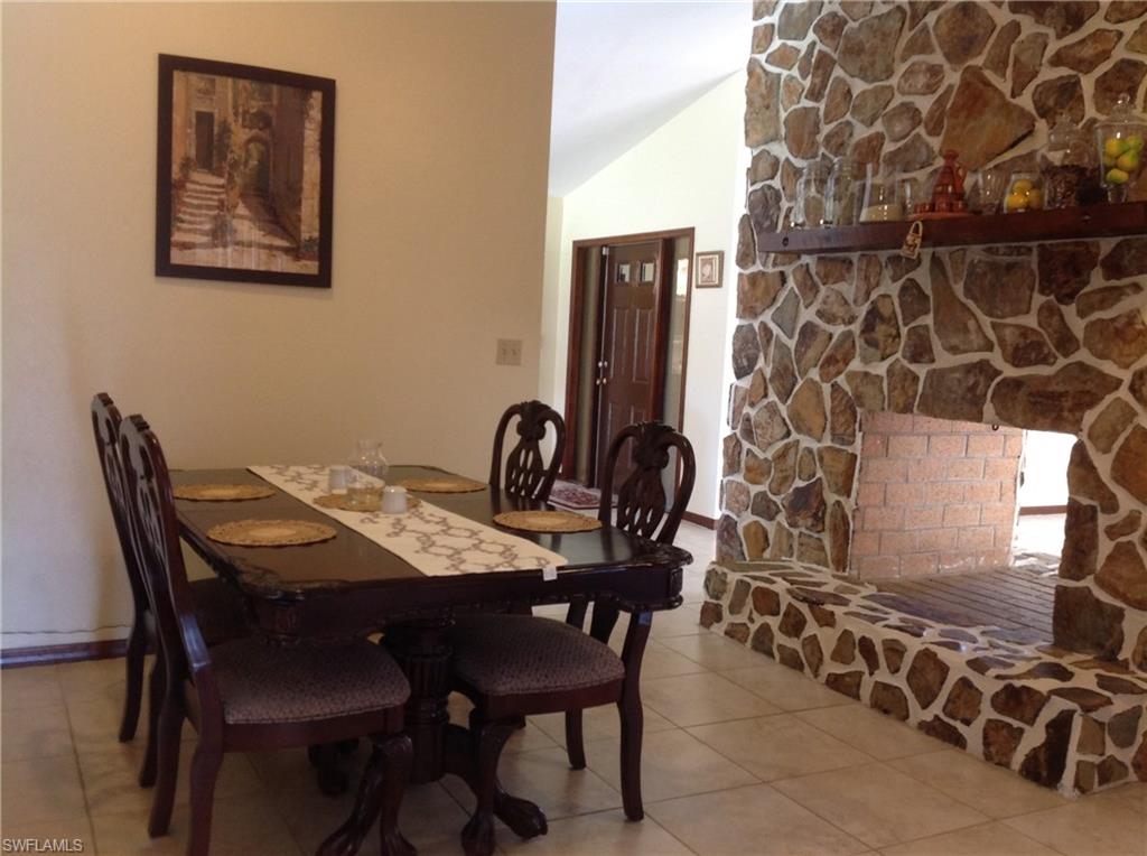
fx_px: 1158
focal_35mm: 35
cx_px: 574
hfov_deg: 52.7
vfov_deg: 40.6
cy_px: 428
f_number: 2.4
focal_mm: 4.28
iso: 125
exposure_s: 1/15
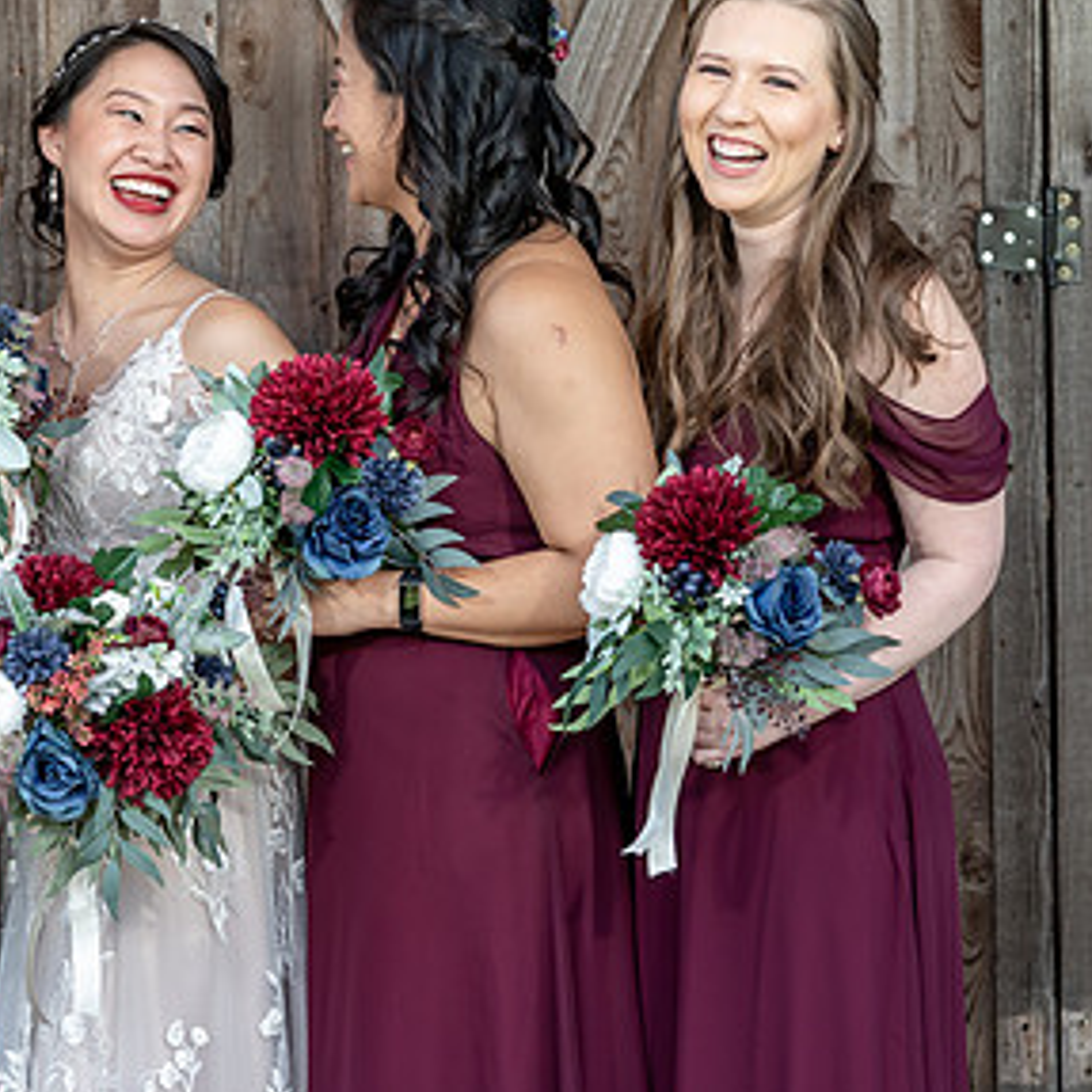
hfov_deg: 9.3
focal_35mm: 187
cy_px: 488
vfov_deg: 9.4
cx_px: 91
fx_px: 6674
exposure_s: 1/200
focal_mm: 104
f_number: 4
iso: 250
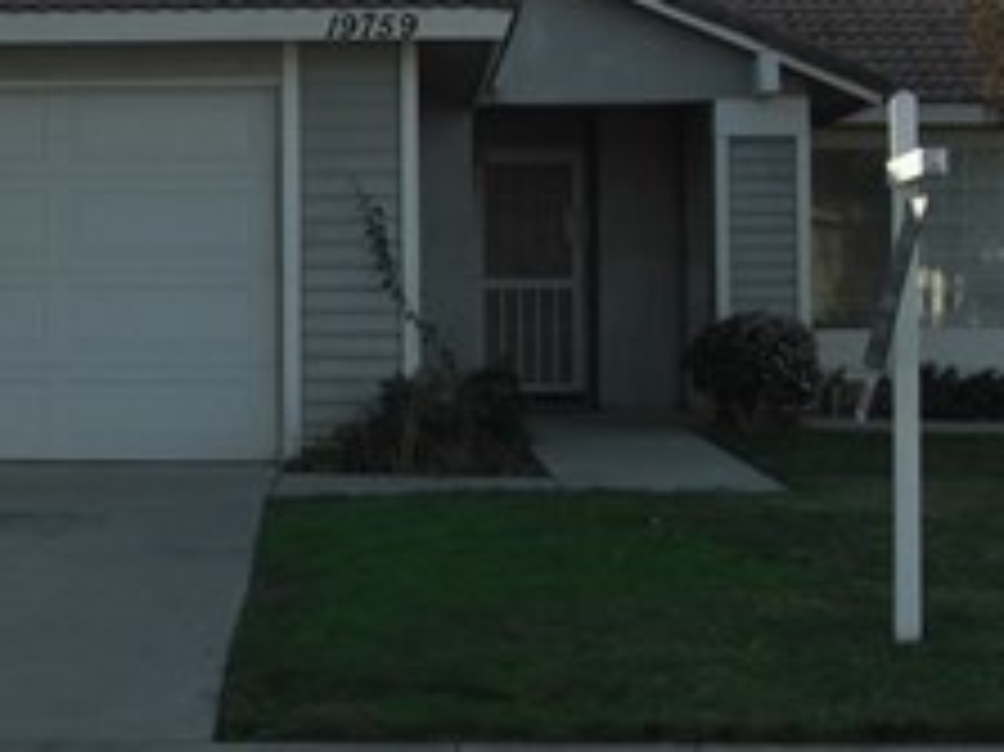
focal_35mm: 109
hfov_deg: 18.0
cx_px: 284
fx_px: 3160
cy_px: 194
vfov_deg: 13.5
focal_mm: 7.9
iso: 80
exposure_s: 1/400
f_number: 4
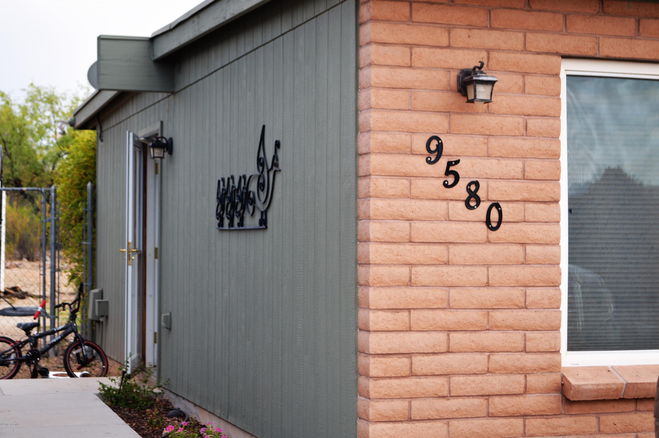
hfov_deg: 29.9
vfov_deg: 20.1
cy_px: 219
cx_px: 330
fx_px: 1234
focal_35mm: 68
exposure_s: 1/125
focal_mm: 45
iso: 125
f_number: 5.6
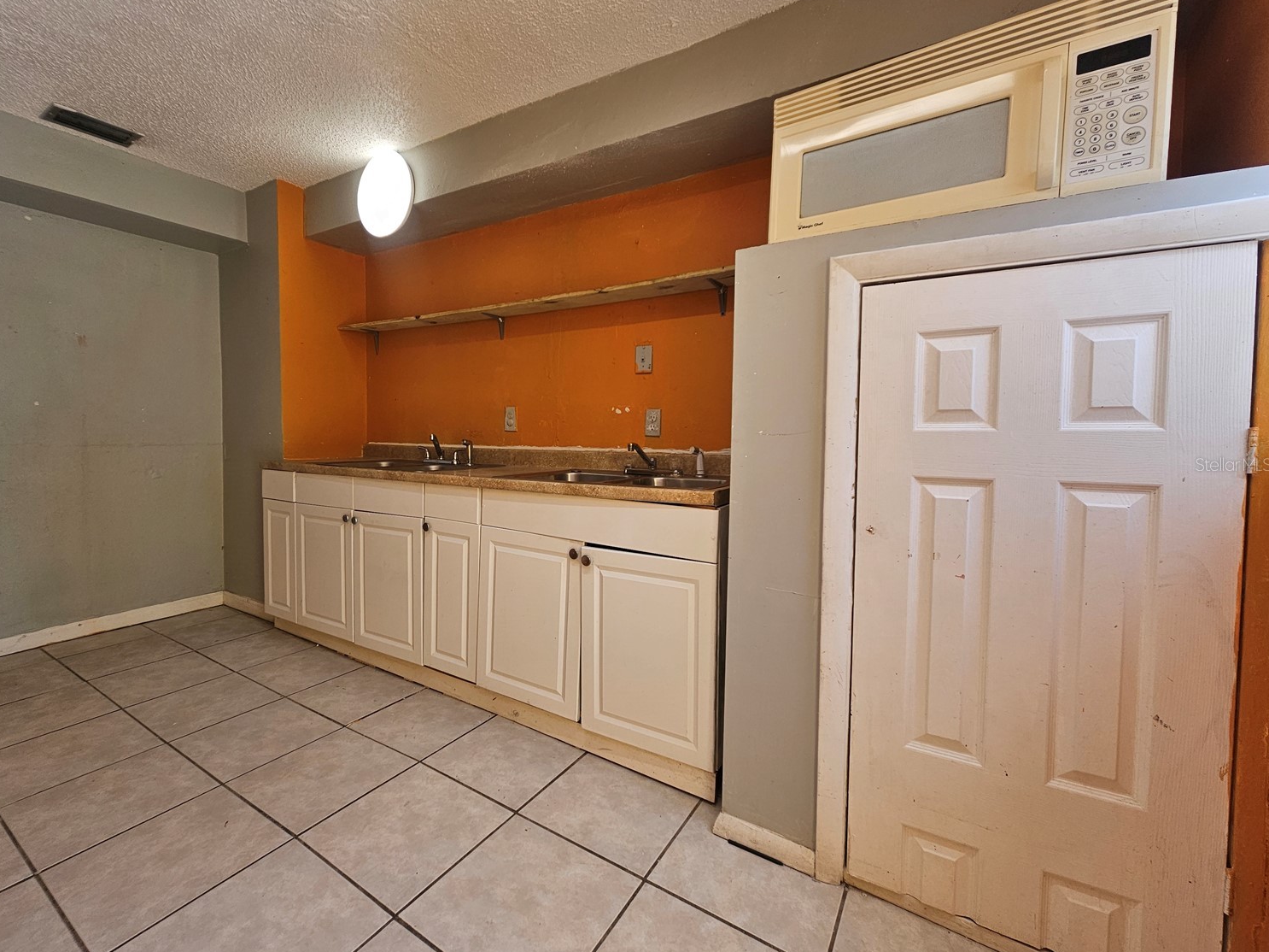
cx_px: 593
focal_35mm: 14
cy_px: 464
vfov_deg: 85.6
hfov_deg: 101.9
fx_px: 513
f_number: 2.2
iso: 50
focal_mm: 2.2
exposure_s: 1/133
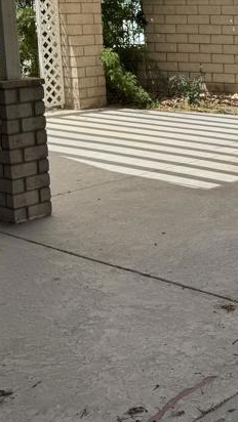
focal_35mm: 65
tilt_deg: -8.5
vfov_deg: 31.8
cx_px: 323
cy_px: 109
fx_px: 729
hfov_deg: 17.3
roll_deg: +0.2
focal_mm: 6.76
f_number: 1.78
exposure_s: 1/1869
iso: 80
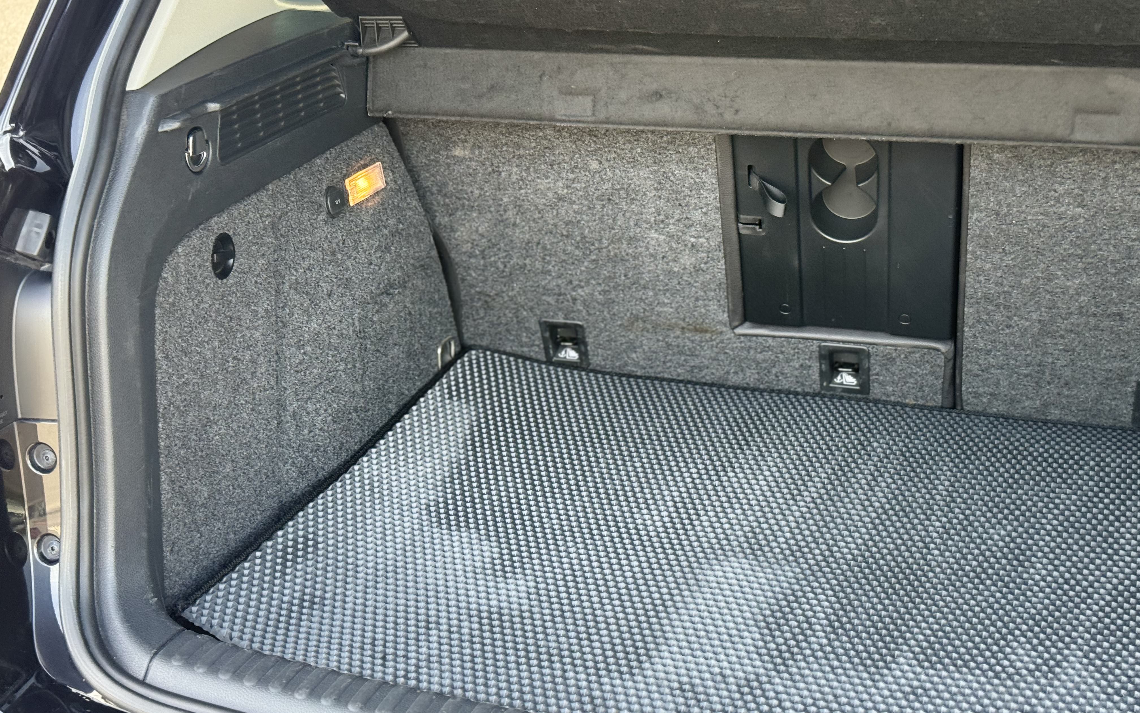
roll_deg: +3.9
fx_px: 1584
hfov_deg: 39.6
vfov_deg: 25.3
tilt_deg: -17.6
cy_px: 365
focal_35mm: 51
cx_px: 571
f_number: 1.78
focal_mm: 6.76
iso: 100
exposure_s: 1/170
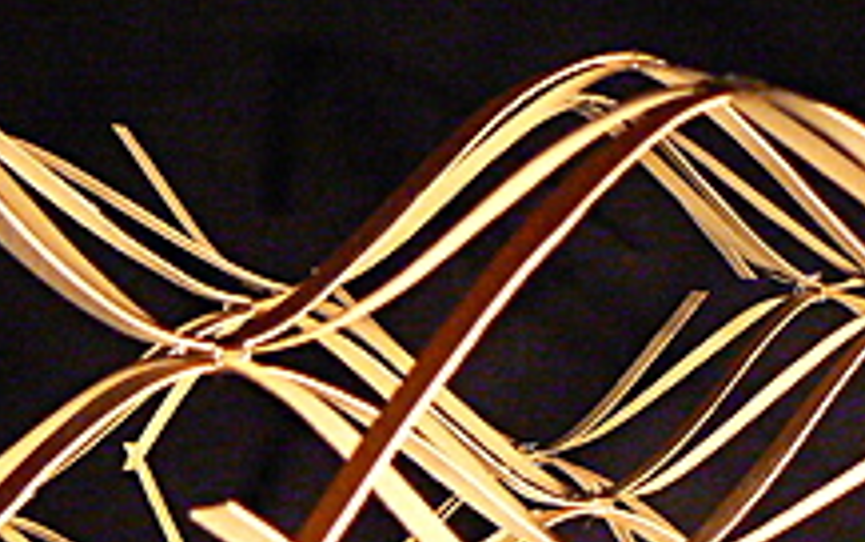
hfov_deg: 19.2
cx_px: 636
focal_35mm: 108
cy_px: 588
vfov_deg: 12.0
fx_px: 2548
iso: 400
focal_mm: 6
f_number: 3.2
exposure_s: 1/15
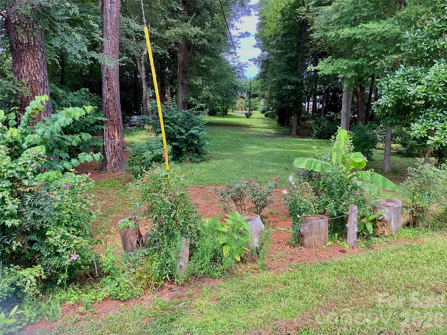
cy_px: 168
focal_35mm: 31
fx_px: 400
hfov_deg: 58.4
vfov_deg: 45.4
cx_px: 224
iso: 25
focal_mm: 3.3
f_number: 2.4
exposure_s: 1/133
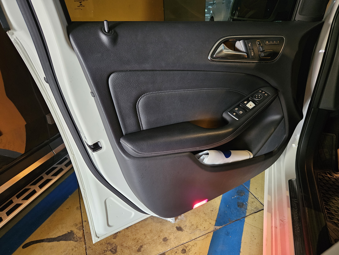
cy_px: 128
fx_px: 225
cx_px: 170
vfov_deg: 58.9
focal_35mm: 23
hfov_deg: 73.9
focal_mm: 5.4
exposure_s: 1/30
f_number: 1.8
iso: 640
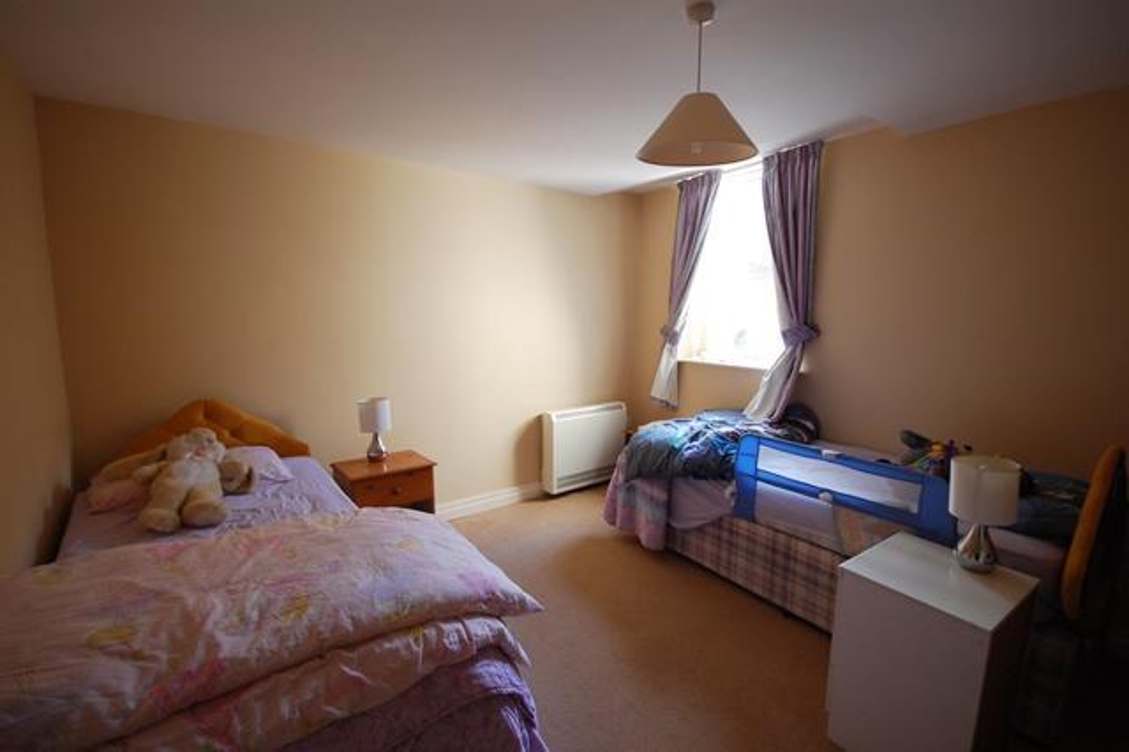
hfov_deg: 100.4
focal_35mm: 15
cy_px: 376
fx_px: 470
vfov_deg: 77.3
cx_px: 564
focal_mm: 10
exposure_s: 1/30
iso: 500
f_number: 4
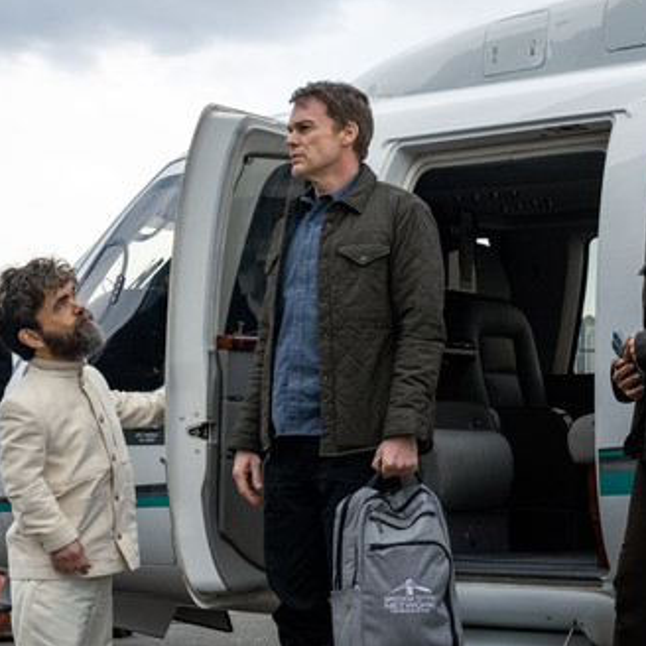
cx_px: 315
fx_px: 1393
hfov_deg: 26.1
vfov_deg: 26.1
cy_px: 320
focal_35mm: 66
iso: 800
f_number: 10
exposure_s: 1/640
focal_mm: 51
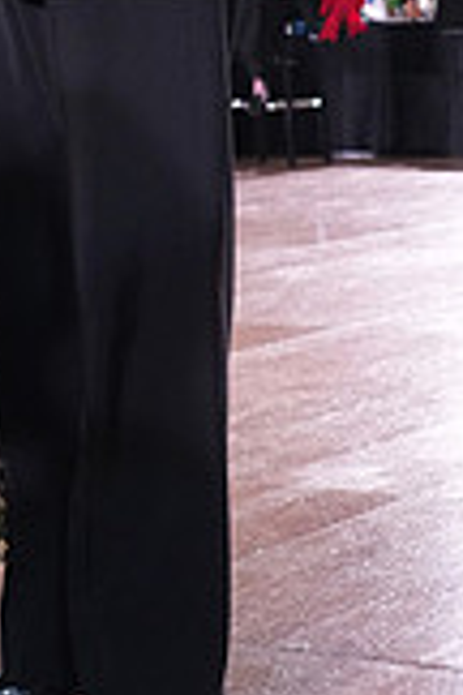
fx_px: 2701
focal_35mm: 140
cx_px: -268
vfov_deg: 14.2
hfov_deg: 9.5
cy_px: -146
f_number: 5
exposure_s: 1/320
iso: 5000
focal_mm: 39
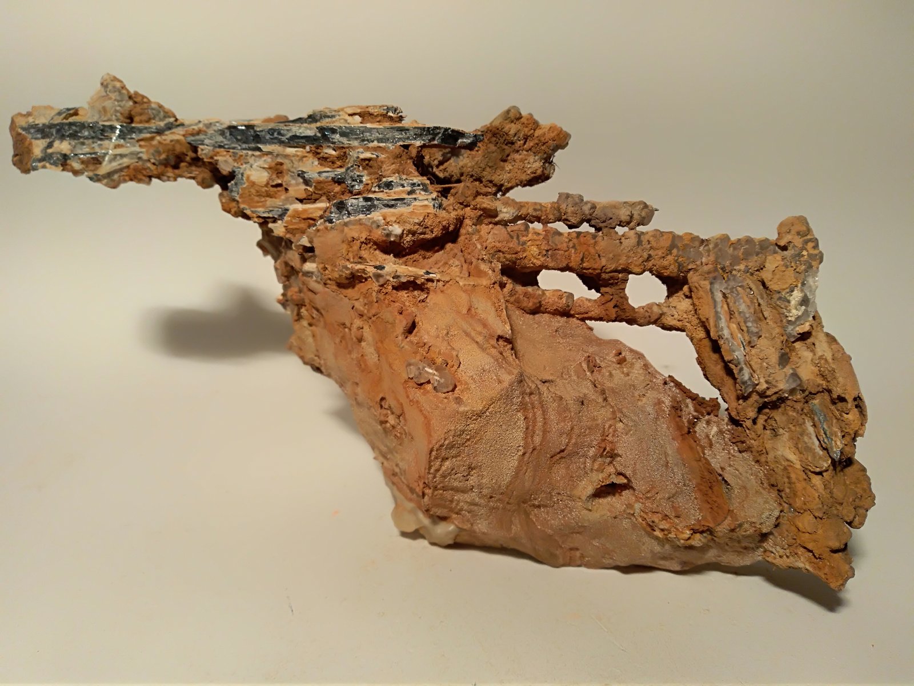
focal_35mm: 26
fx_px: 687
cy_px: 343
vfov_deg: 53.1
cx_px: 457
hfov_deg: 67.3
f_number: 2
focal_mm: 3.54
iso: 184
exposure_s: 1/33.3
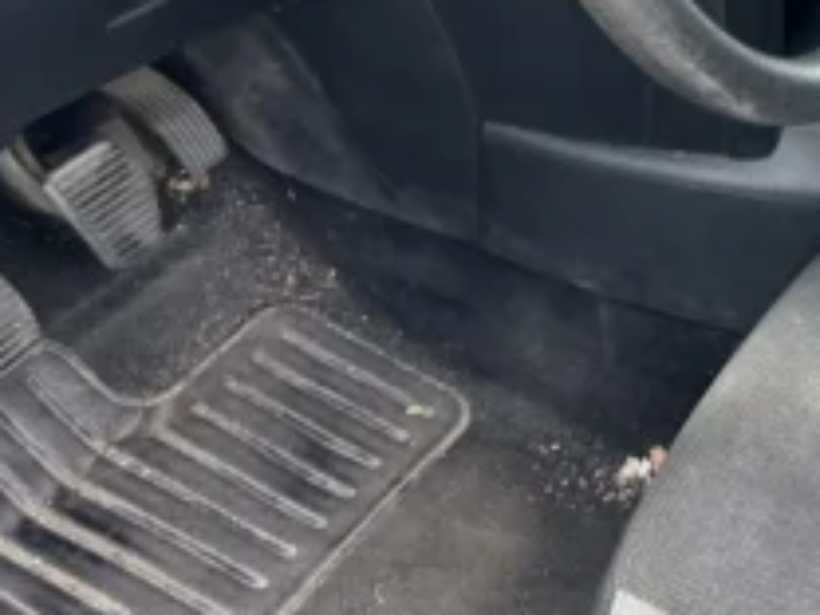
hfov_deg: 23.8
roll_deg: -10.3
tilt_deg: -29.5
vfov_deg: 19.0
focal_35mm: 75
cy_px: -20
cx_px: 974
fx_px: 1777
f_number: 1.5
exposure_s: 1/121
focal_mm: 5.7
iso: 80
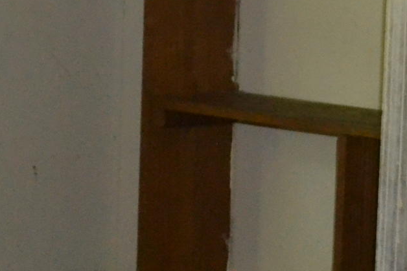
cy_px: 125
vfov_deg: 8.0
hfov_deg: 11.3
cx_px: -253
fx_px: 1945
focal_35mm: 172
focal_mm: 24
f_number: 4
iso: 3200
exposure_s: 1/60
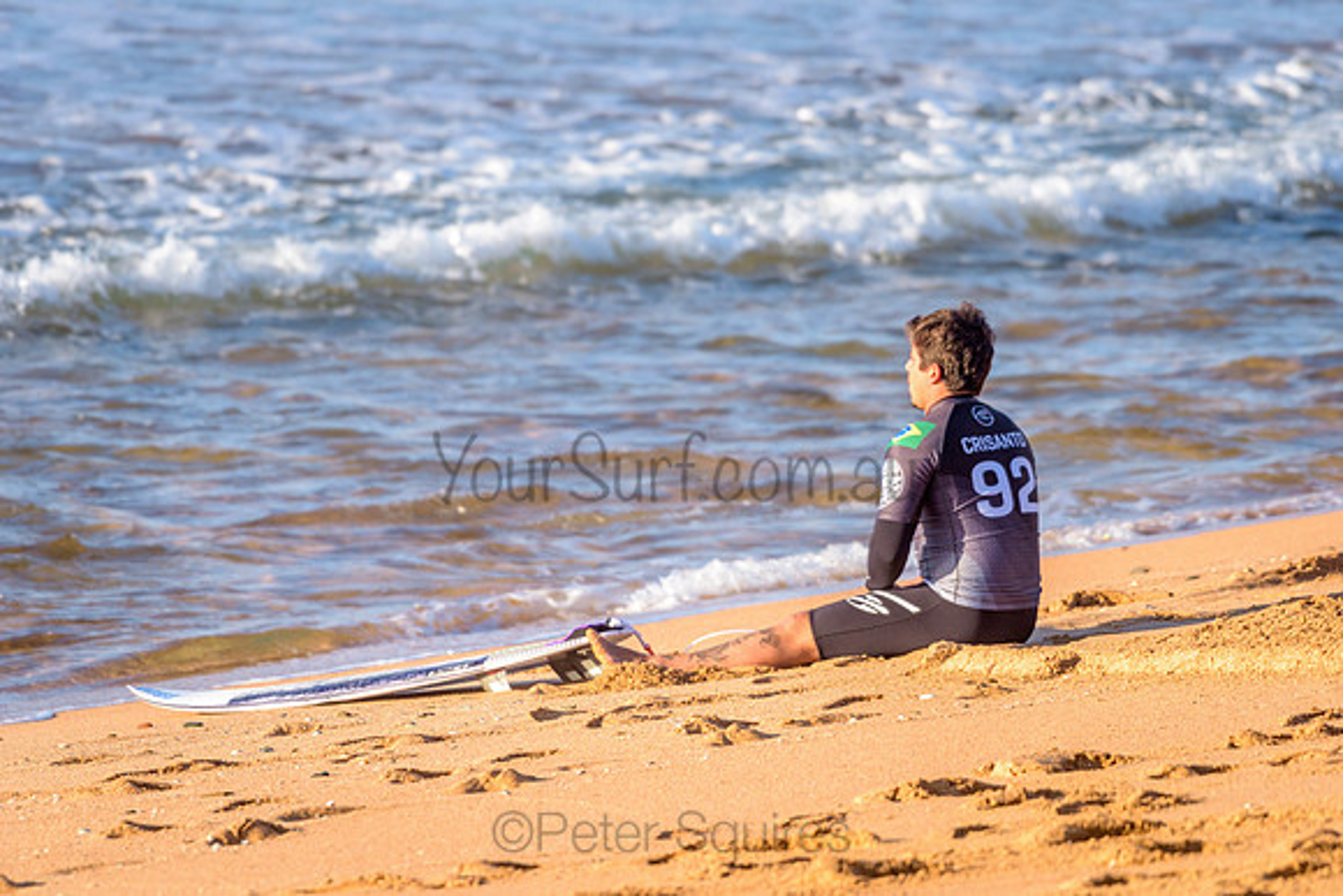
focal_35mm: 360
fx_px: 13435
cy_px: 448
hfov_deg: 5.7
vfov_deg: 3.8
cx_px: 672
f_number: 5.6
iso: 500
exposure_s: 1/2000
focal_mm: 360
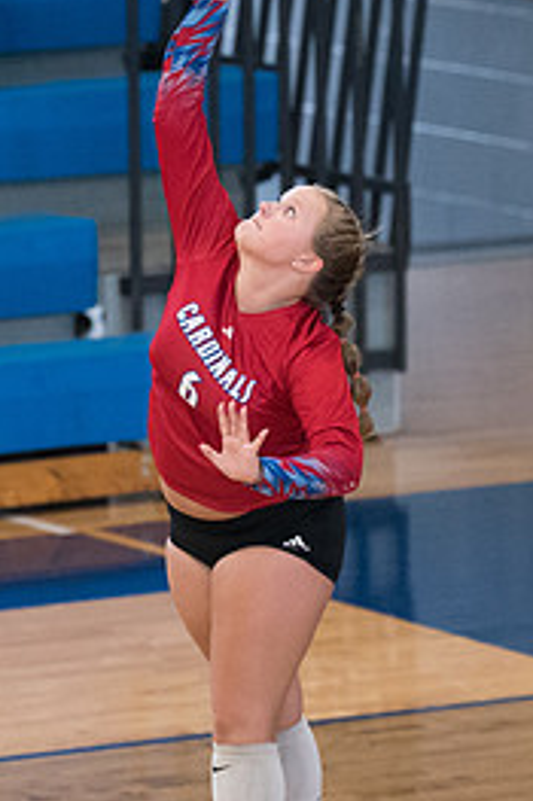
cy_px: 335
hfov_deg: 3.1
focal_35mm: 437
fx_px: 9717
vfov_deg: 4.7
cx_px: 264
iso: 8000
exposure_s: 1/1250
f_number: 2.8
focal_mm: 143
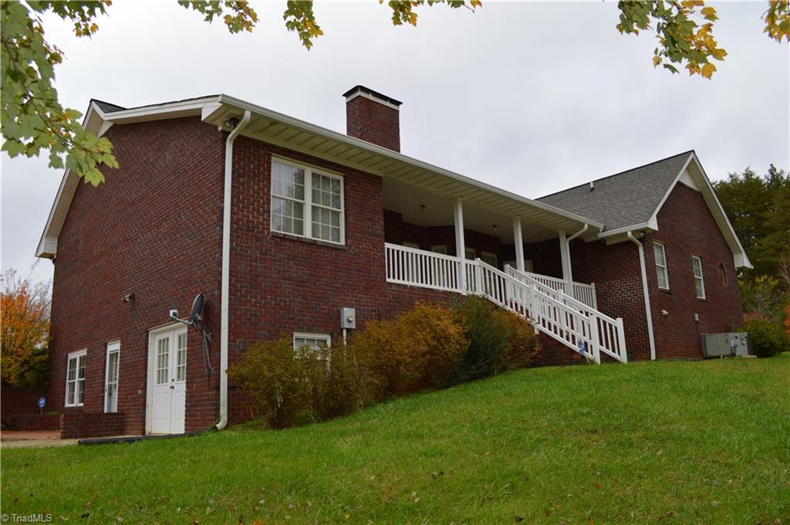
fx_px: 592
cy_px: 262
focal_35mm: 27
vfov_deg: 47.8
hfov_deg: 67.4
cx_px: 395
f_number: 5
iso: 100
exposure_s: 1/200
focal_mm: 18
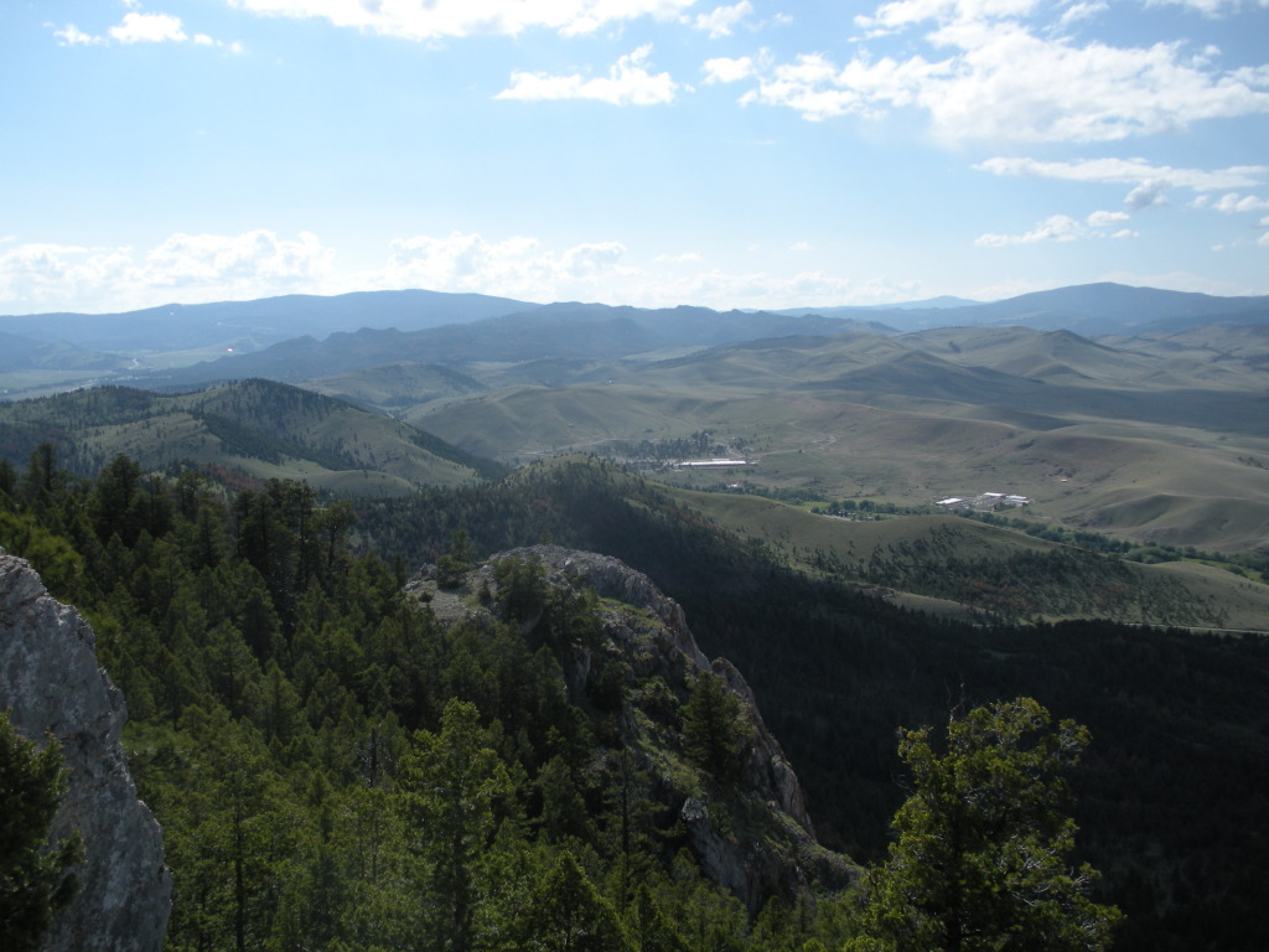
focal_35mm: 36
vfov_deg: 39.7
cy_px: 476
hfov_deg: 51.4
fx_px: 1320
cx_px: 634
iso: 64
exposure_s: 1/926
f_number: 3.5
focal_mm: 6.3
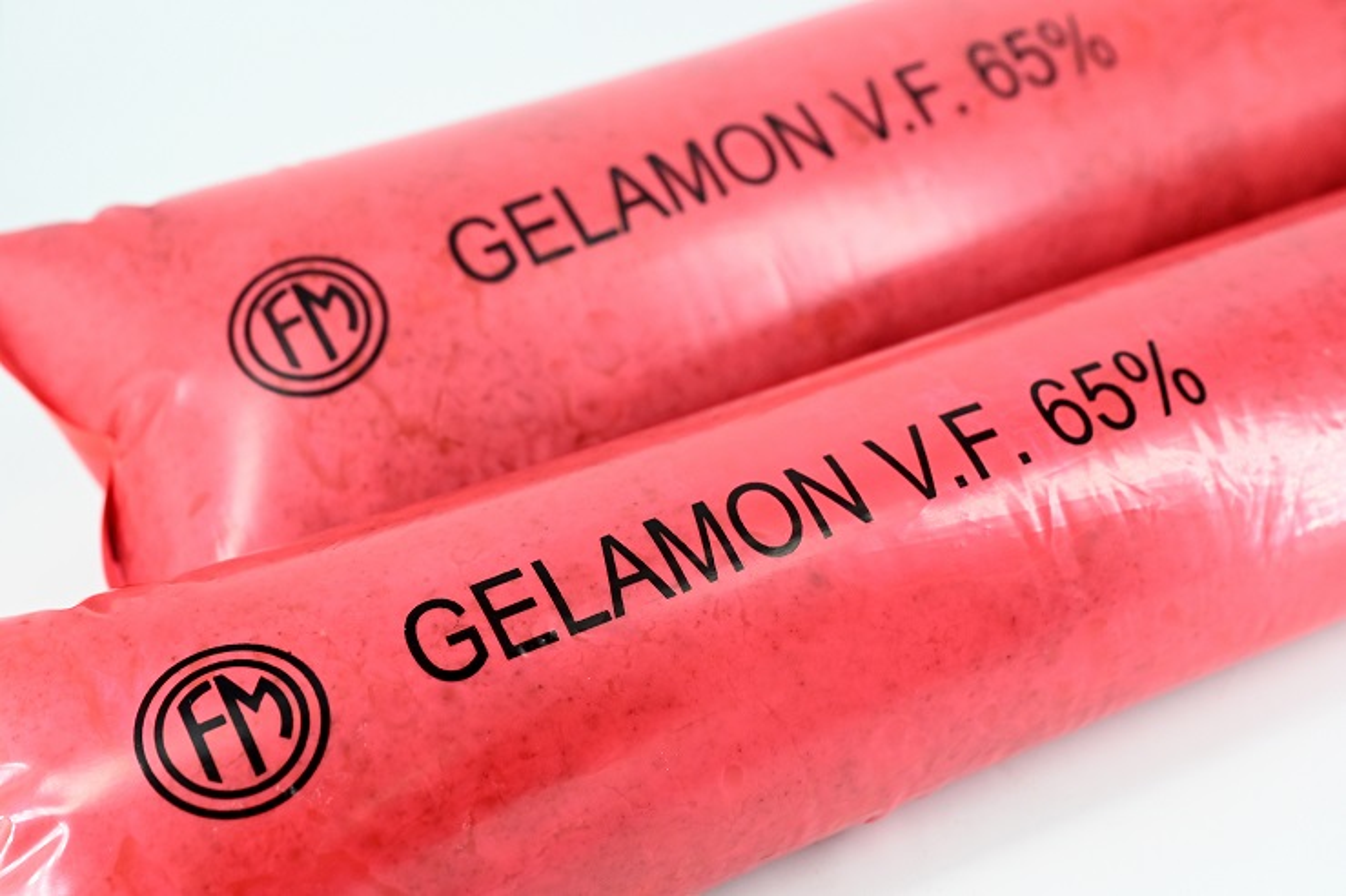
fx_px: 2392
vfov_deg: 21.2
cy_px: 448
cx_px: 673
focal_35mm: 64
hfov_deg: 31.4
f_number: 7.1
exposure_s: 1/500
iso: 1600
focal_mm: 64
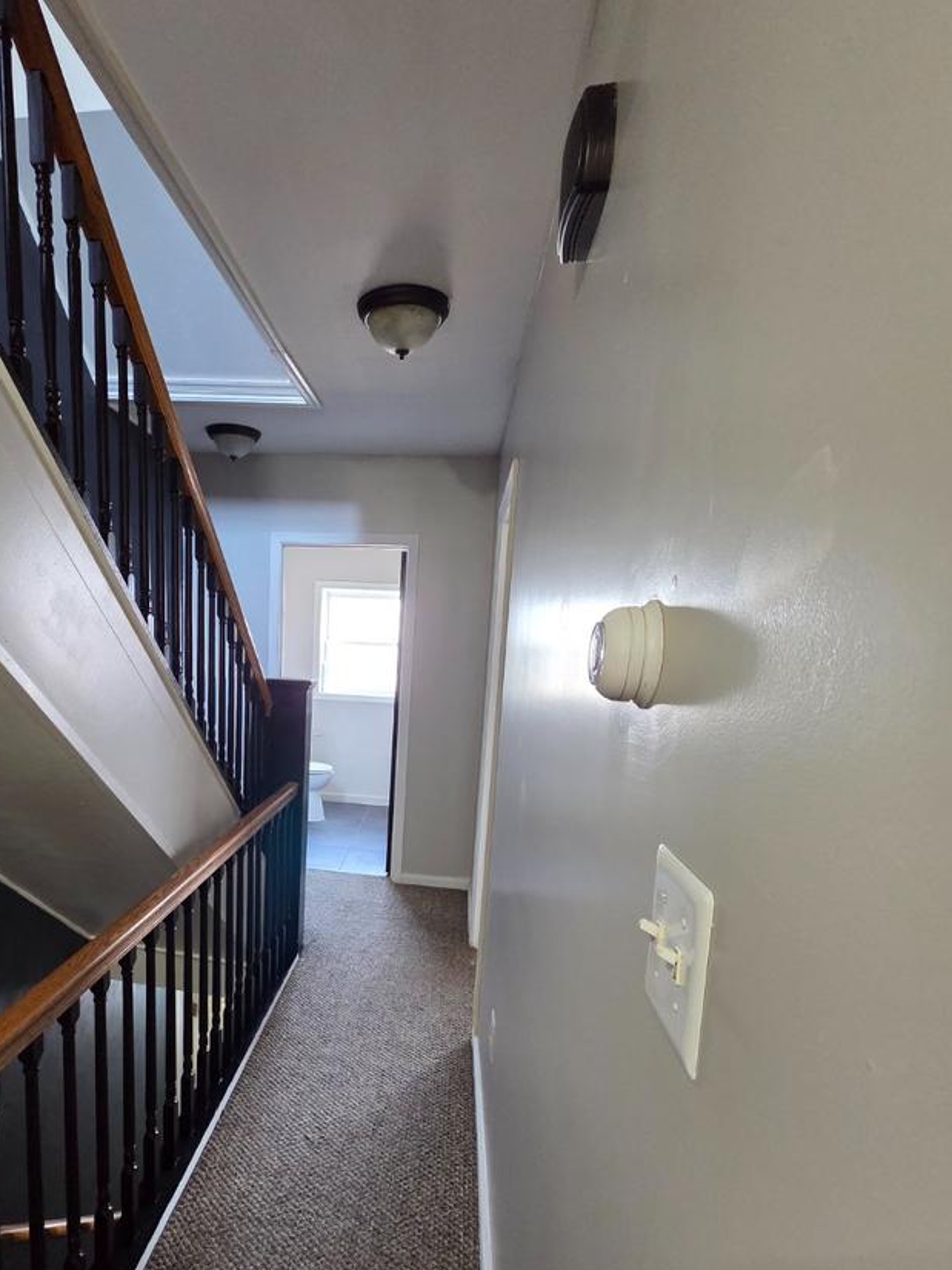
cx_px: 332
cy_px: 753
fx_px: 624
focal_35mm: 17
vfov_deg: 90.0
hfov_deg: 72.9
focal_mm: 2.2
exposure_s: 1/60
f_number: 2.2
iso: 800
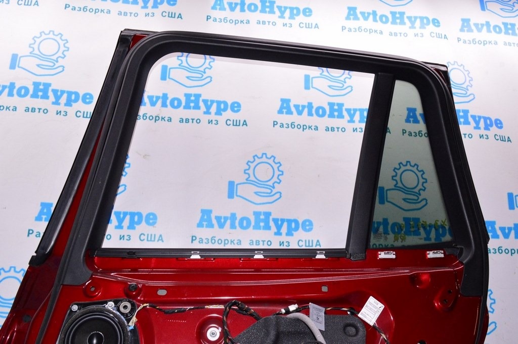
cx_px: 259
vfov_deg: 39.9
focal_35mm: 33
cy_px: 172
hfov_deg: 57.3
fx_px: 474
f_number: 8
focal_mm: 22
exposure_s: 1/200
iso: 1600
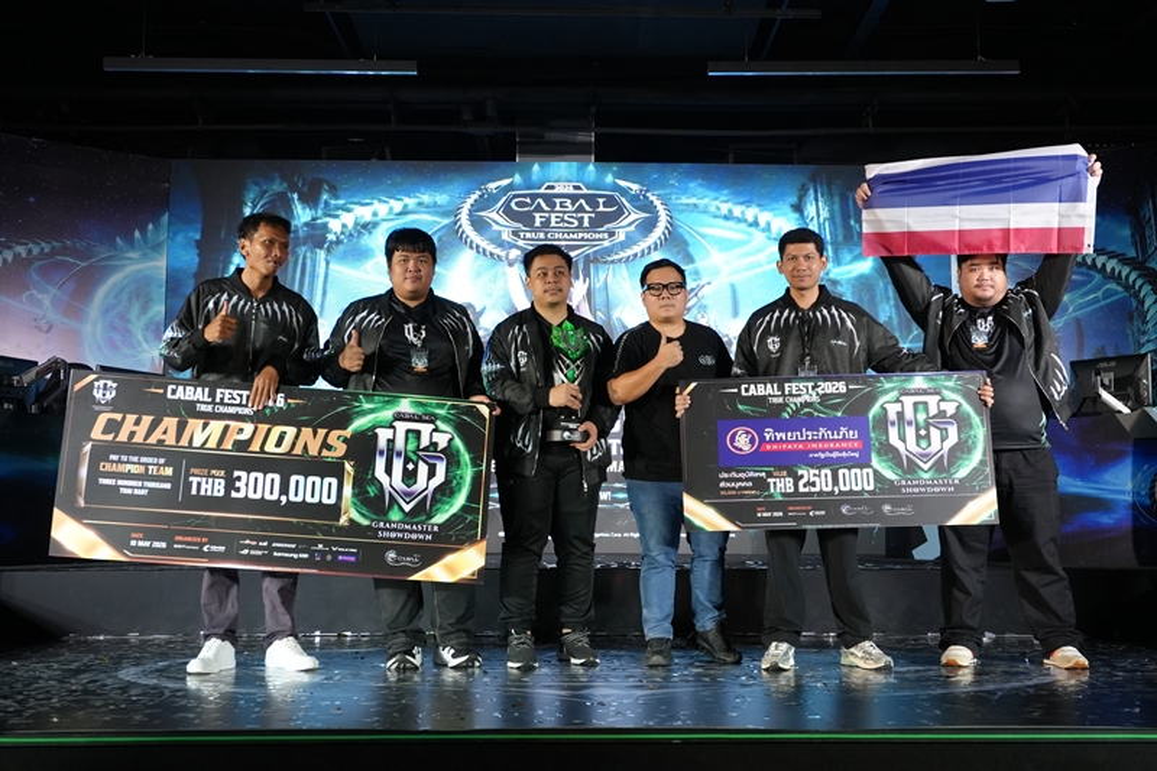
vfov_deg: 31.9
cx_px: 578
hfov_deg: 46.4
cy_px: 386
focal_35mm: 42
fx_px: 1349
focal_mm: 28
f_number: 4
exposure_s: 1/100
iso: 2000
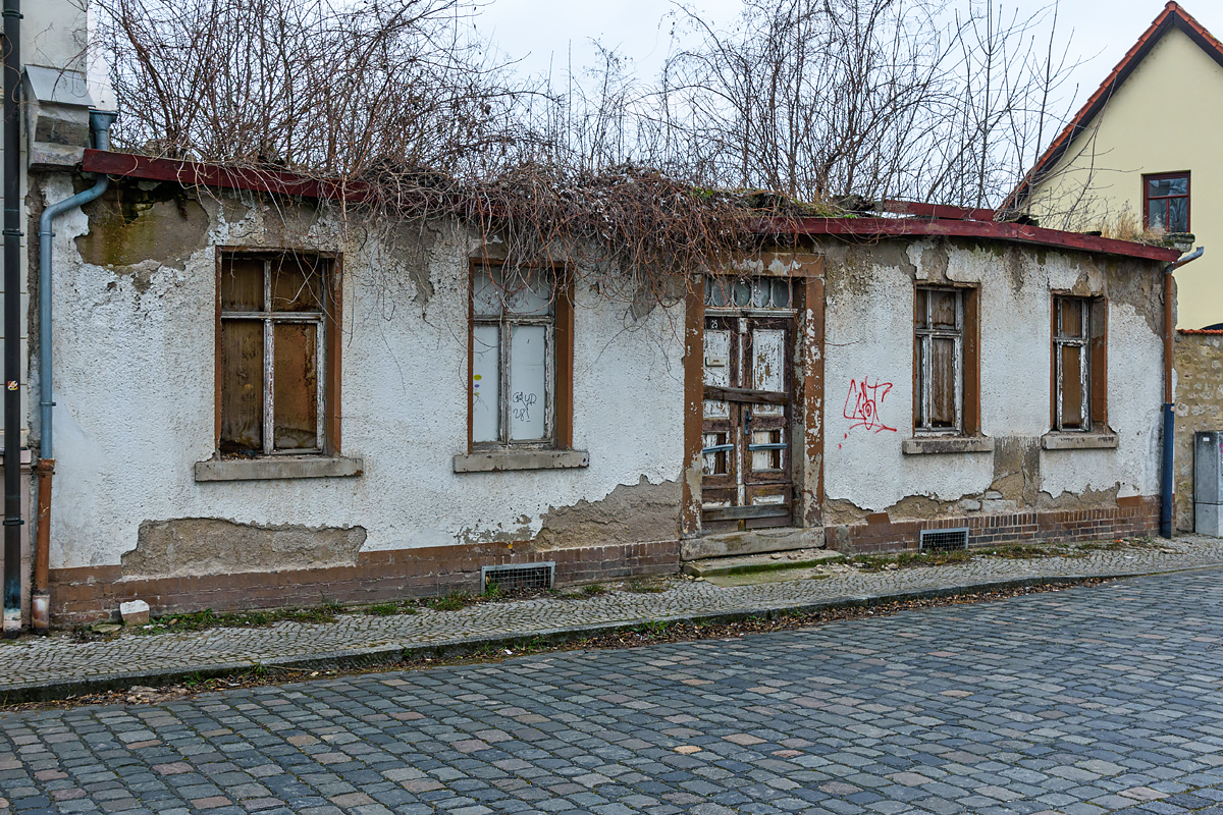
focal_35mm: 33
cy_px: 408
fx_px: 1121
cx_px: 612
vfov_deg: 40.0
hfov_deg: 57.2
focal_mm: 22
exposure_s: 1/250
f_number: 6.3
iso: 200
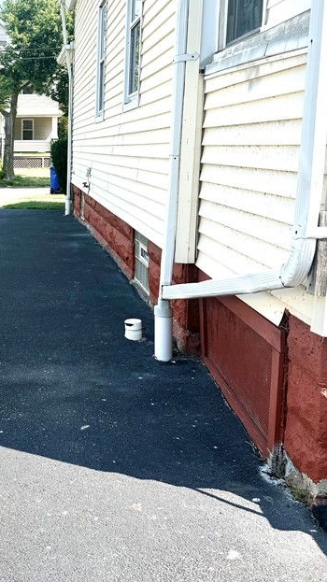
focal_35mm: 43
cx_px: 27
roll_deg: -1.0
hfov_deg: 26.7
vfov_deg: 47.1
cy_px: 228
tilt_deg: -7.6
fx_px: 663
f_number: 1.78
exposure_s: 1/2801
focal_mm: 6.76
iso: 80
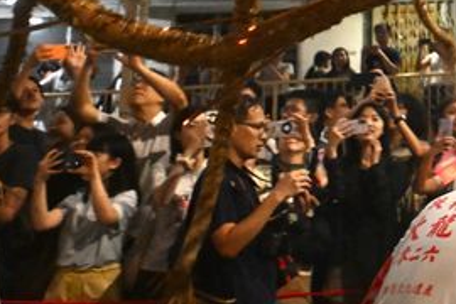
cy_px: -161
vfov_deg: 14.0
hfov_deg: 18.7
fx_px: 1153
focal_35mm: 91
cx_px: 750
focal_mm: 24
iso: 4500
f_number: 2.8
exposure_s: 1/200
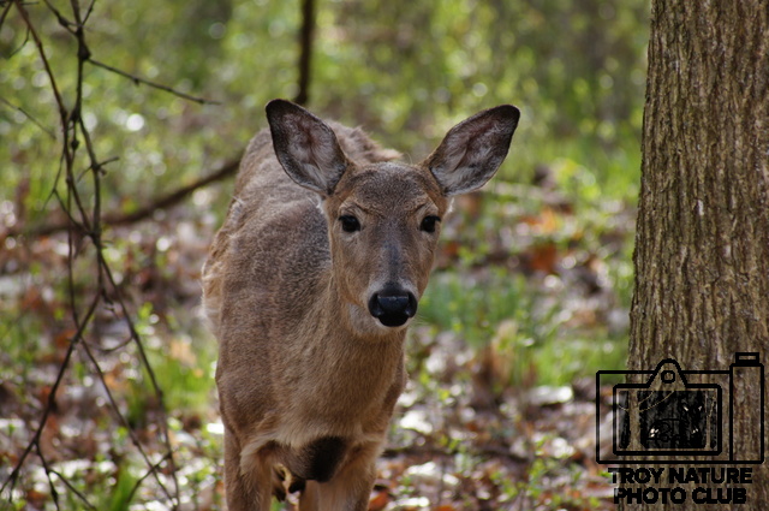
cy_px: 256
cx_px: 384
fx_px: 8960
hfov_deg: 4.9
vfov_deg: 3.3
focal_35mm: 420
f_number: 6.3
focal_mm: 280
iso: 400
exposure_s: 1/160
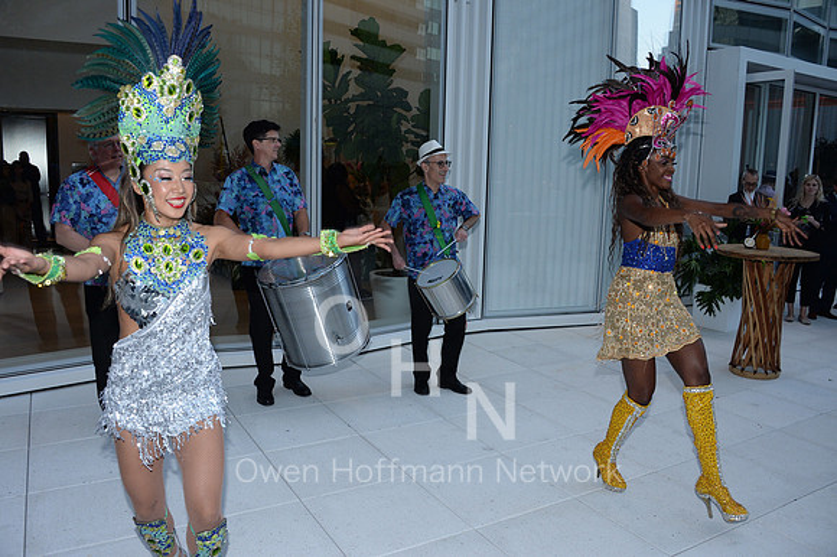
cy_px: 278
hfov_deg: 65.5
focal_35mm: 28
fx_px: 651
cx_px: 418
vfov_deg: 46.4
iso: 1000
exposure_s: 1/250
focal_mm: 28
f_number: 5.6
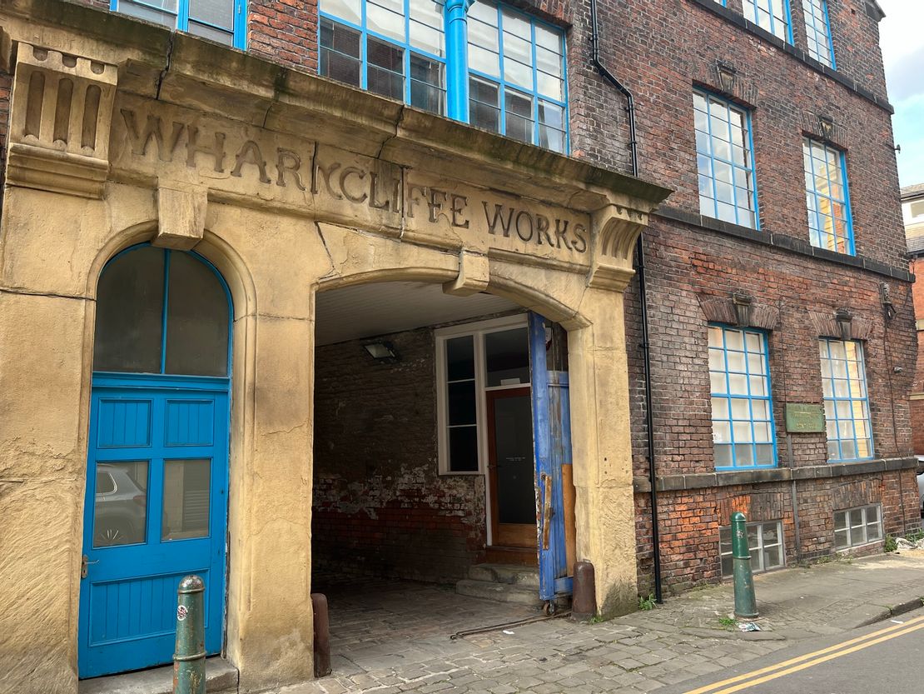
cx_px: 462
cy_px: 347
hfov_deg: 67.3
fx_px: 694
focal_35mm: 26
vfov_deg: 53.1
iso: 40
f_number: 1.6
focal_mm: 5.1
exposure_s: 1/198
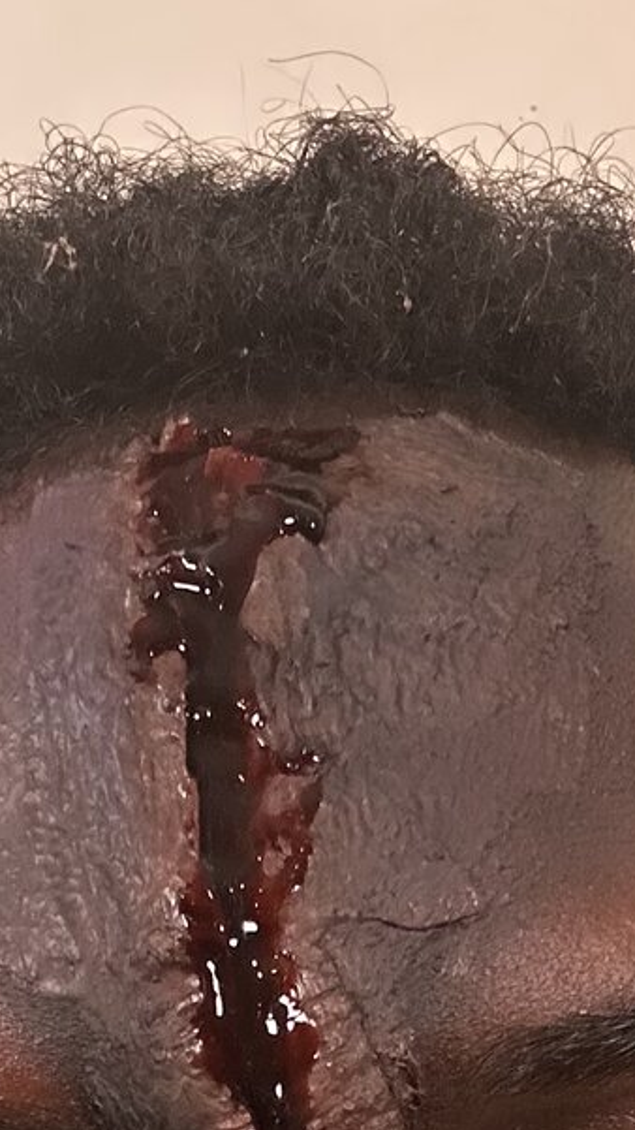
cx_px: 346
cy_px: 1335
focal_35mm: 87
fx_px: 2605
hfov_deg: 13.9
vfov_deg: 22.6
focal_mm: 2.69
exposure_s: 1/60
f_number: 1.9
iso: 250
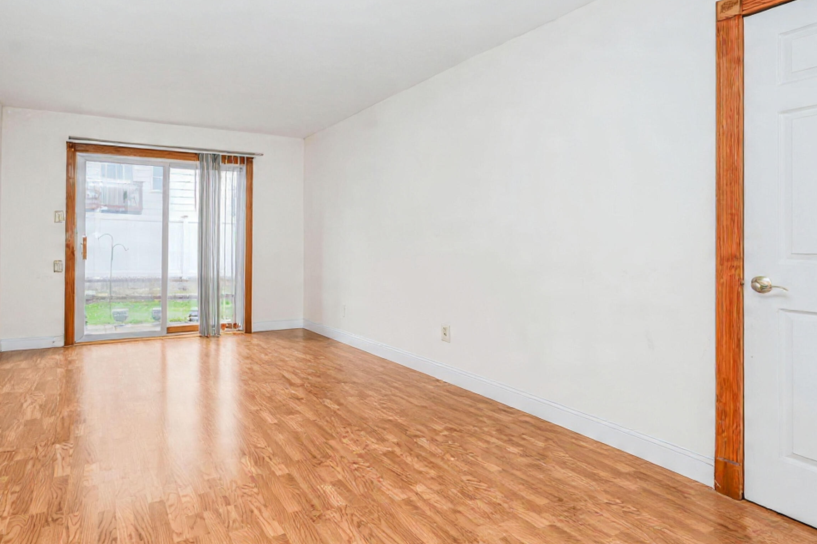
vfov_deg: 59.3
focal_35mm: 21
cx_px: 332
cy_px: 241
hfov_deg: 80.4
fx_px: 477
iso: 50
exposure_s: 1/60
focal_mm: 16
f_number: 5.6
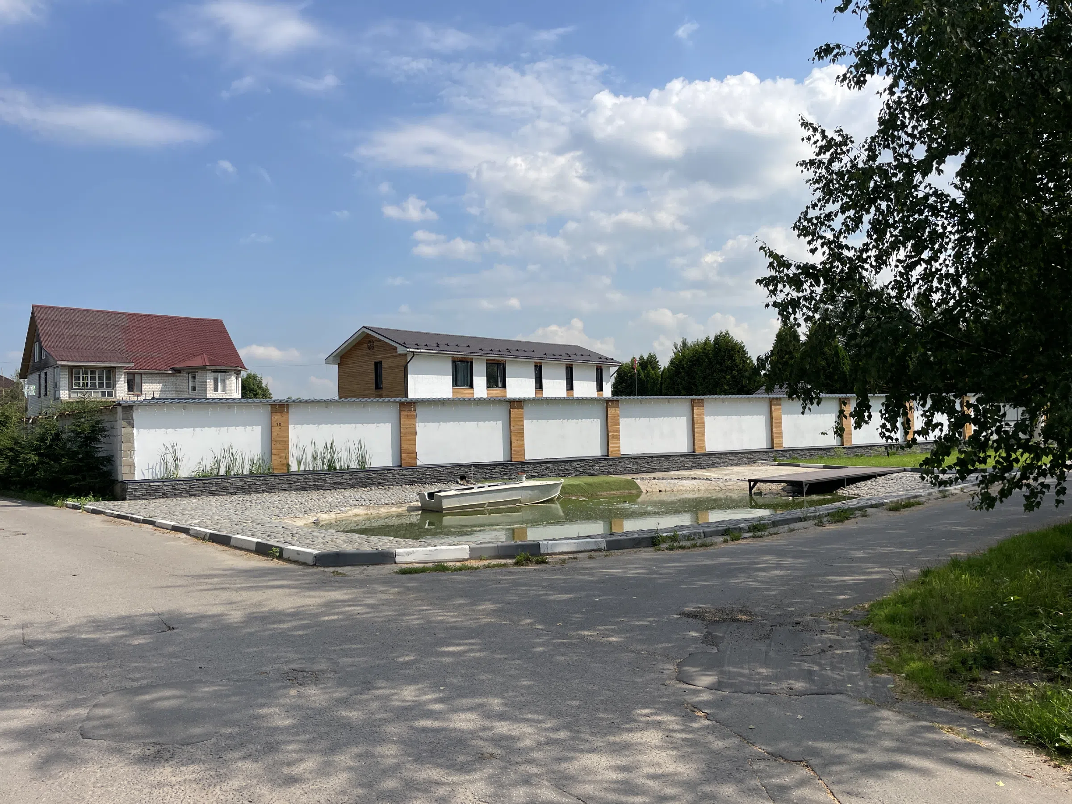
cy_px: 402
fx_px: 805
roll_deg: +2.6
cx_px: 536
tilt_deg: +2.1
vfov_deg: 53.1
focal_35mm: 26
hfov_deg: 67.3
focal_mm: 4.2
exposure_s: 1/4831
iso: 32
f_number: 1.6
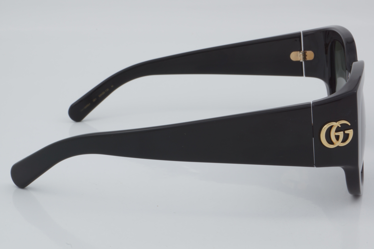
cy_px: 124
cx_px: 187
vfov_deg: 18.2
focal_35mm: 75
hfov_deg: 27.0
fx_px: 779
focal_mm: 50
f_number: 32
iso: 100
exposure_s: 1/4
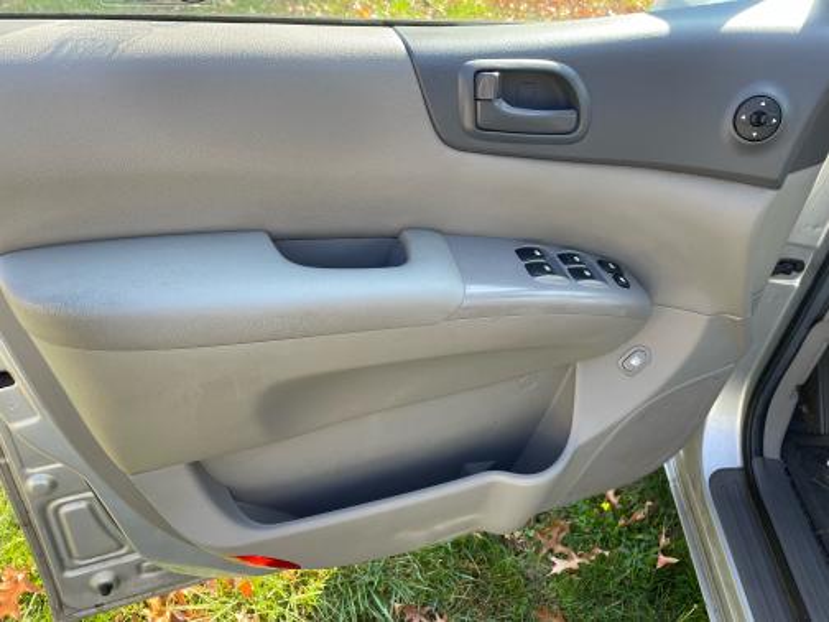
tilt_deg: -40.8
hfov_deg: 67.3
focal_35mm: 26
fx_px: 623
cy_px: 311
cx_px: 414
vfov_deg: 53.1
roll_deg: -0.4
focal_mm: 4.2
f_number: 1.6
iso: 32
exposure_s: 1/173
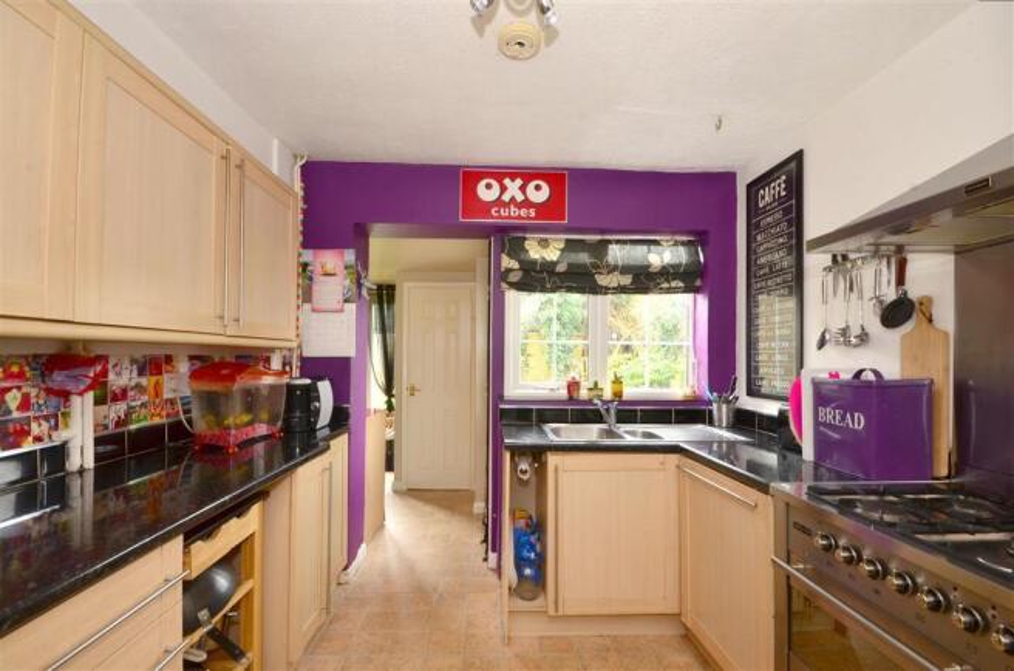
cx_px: 507
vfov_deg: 77.0
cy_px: 336
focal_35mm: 15
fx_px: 421
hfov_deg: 100.5
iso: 640
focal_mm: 10
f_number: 11
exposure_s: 1/2.5
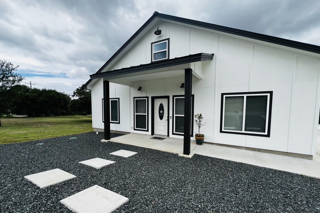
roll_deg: -0.1
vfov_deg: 80.9
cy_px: 118
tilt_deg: -4.1
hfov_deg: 104.3
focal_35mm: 14
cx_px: 160
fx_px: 124
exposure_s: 1/1155
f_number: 1.8
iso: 32
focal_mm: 1.57
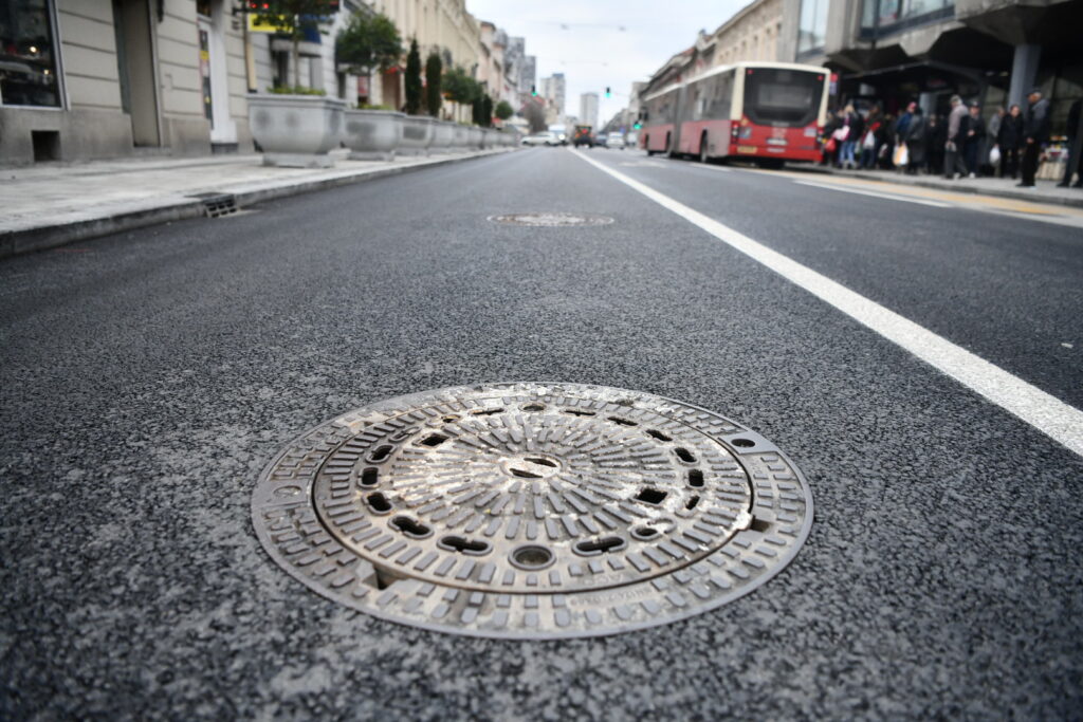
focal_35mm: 24
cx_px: 542
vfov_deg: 53.1
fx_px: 722
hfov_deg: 73.7
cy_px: 361
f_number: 2.8
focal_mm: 24
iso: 800
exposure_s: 1/8000
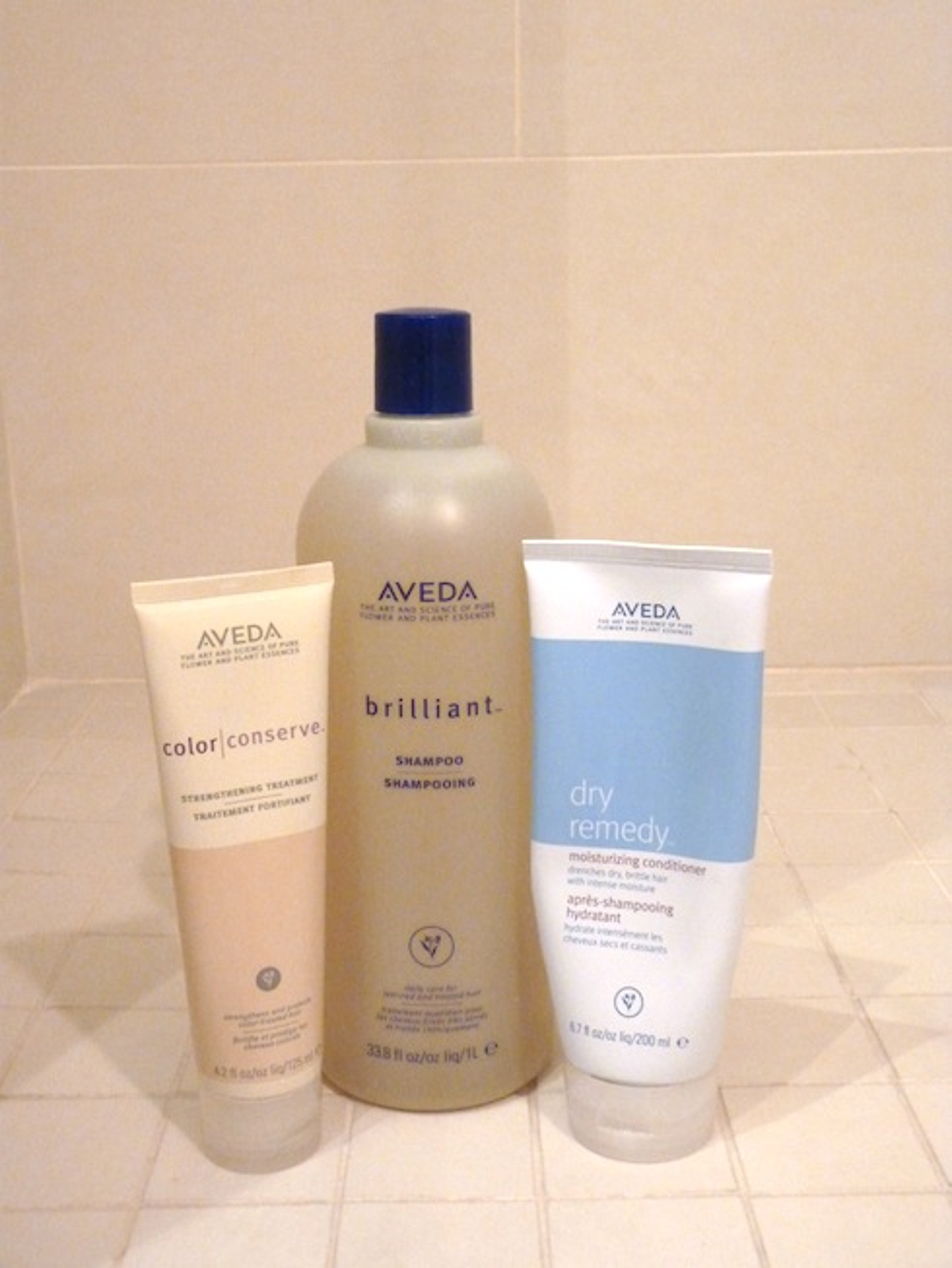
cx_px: 476
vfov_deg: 42.9
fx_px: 1613
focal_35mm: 44
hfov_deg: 32.9
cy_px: 634
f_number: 3
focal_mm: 7.8
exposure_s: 1/50
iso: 800
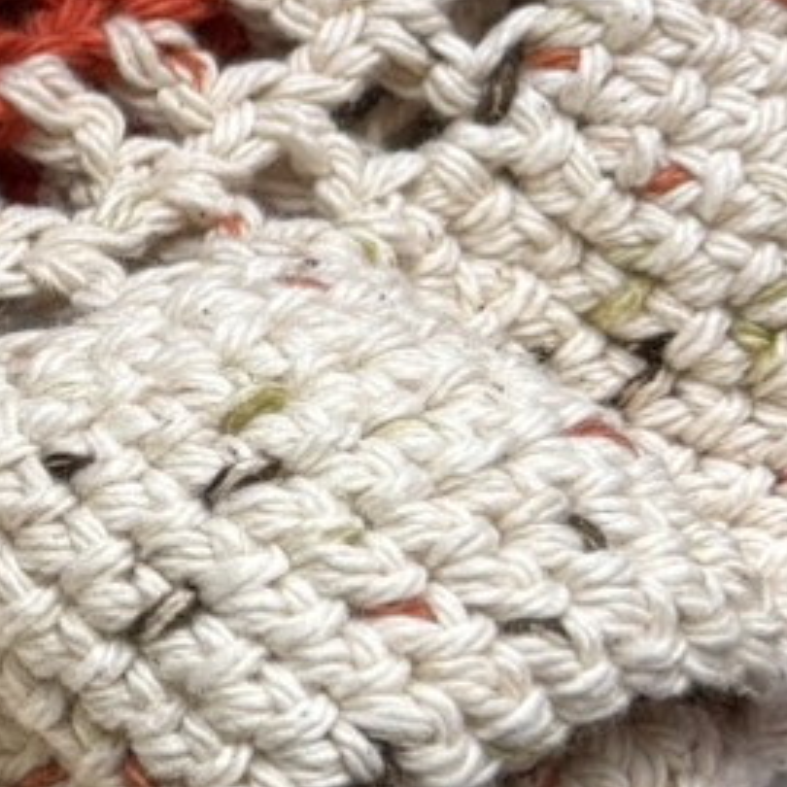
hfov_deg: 9.3
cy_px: 428
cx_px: -909
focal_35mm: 174
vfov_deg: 10.0
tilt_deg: -84.6
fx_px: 4476
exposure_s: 1/464
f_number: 1.6
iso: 50
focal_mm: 5.96
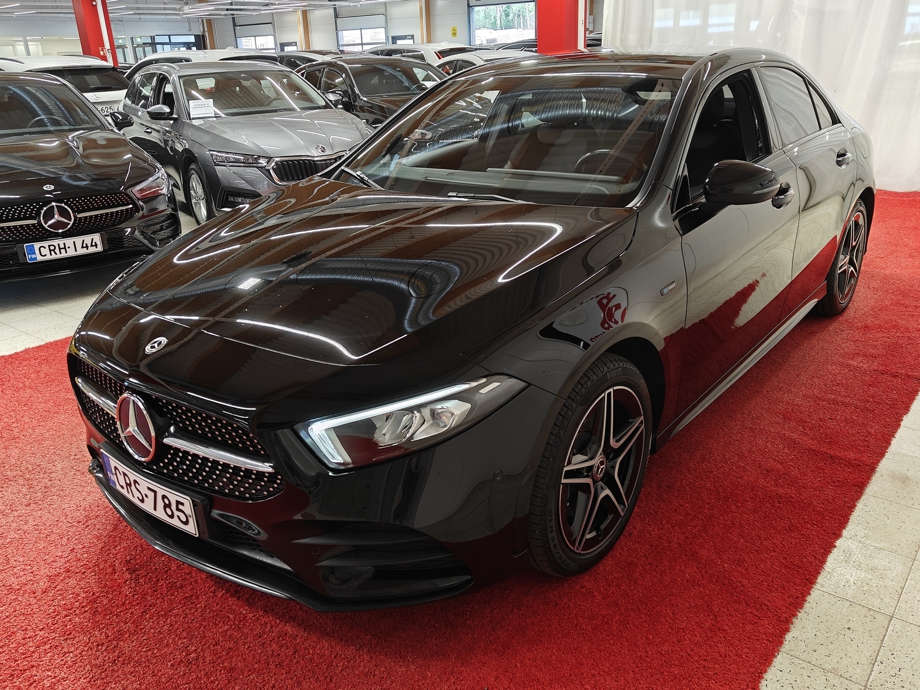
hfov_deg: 61.7
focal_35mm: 29
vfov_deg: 48.2
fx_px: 771
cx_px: 460
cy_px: 345
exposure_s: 1/50
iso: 80
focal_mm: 5.59
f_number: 1.8
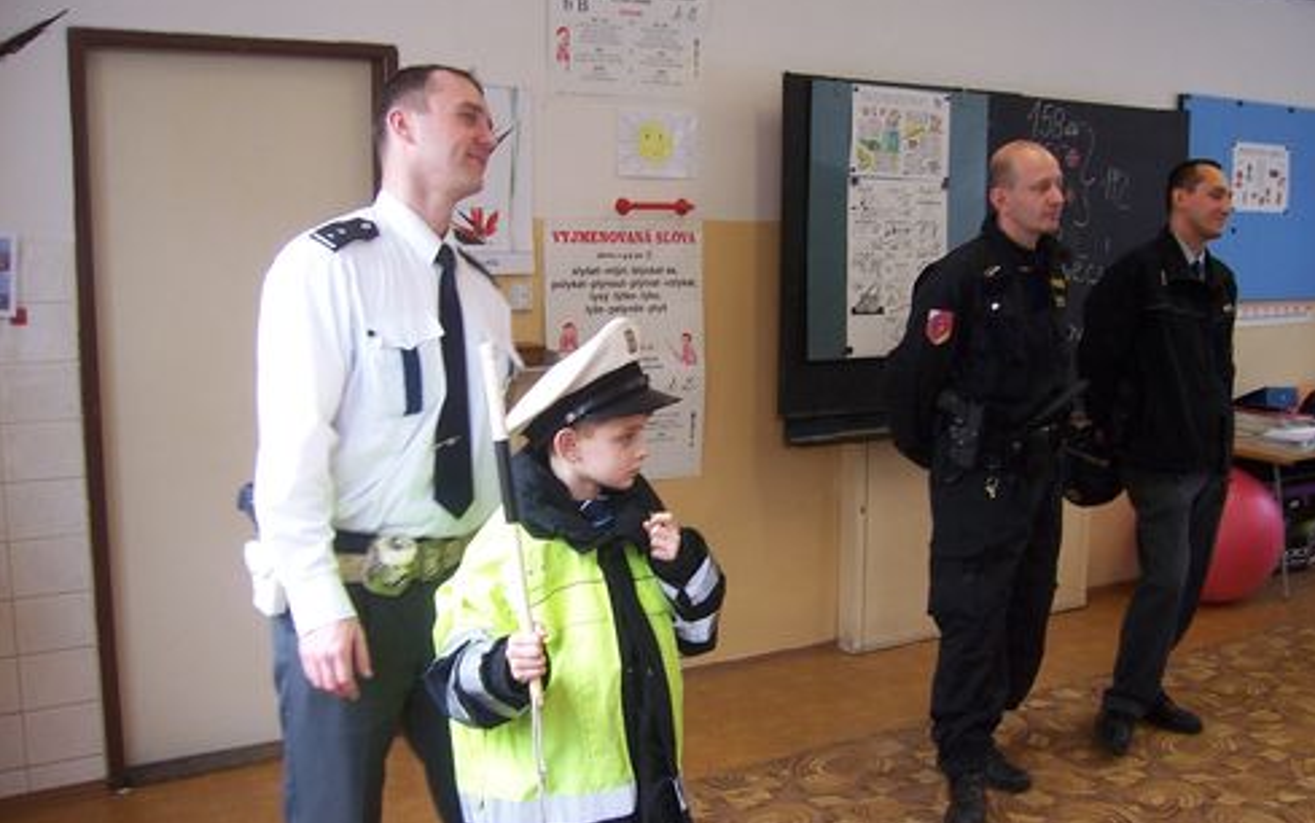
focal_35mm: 39
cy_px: 445
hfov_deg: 50.4
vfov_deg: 32.8
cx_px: 667
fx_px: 1398
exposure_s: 1/30
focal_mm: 6
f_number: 3
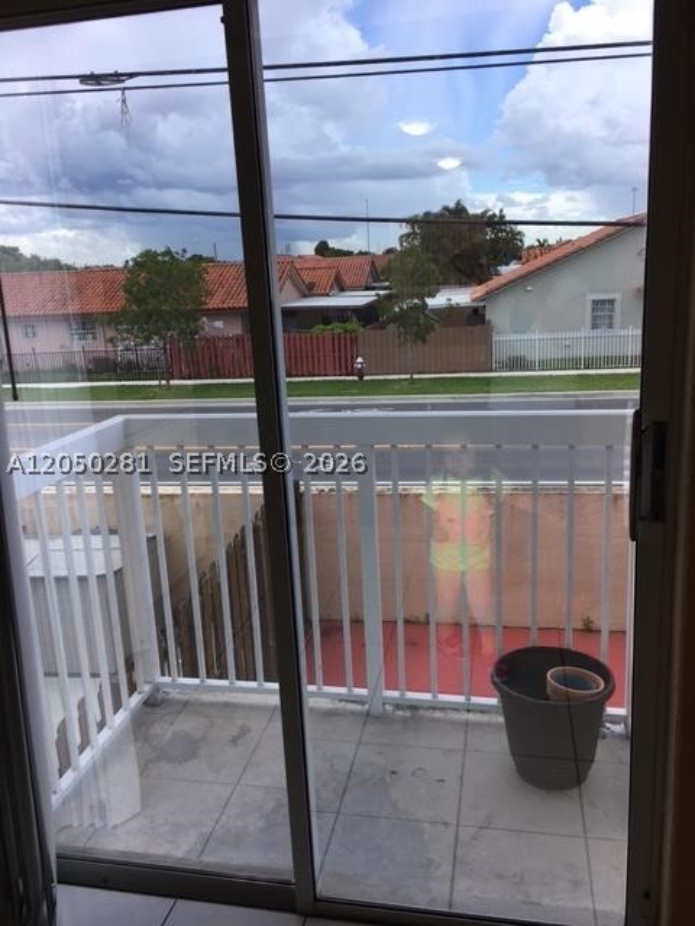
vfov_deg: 61.7
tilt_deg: -13.3
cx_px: 348
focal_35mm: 29
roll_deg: +2.5
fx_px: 776
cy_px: 463
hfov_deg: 48.2
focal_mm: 4.15
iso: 25
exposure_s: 1/120
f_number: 2.2
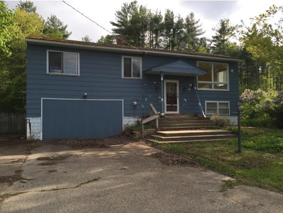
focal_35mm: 29
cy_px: 106
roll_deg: +0.2
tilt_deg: +2.1
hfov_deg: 61.6
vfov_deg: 48.3
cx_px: 142
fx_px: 237
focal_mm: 4.15
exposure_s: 1/682
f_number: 2.2
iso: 32
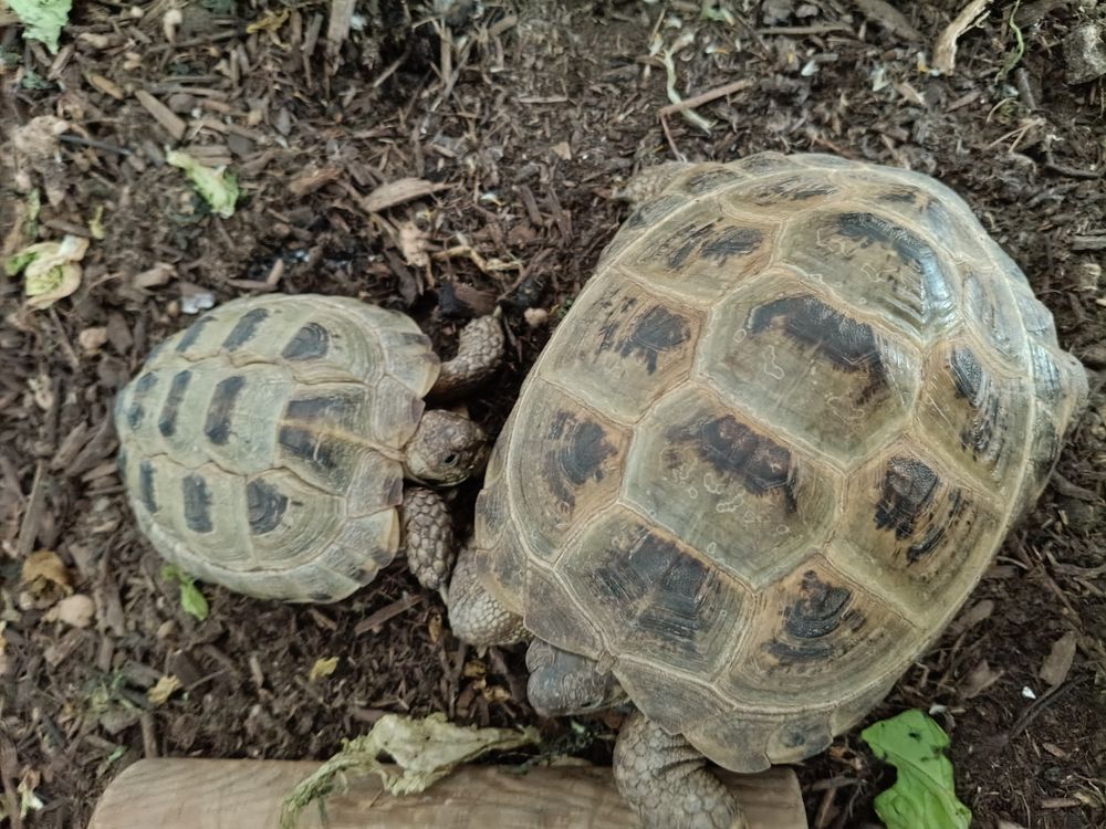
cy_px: 414
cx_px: 553
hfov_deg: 67.3
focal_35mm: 26
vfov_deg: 53.1
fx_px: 831
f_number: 1.8
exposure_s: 1/14.3
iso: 6585
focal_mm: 4.81
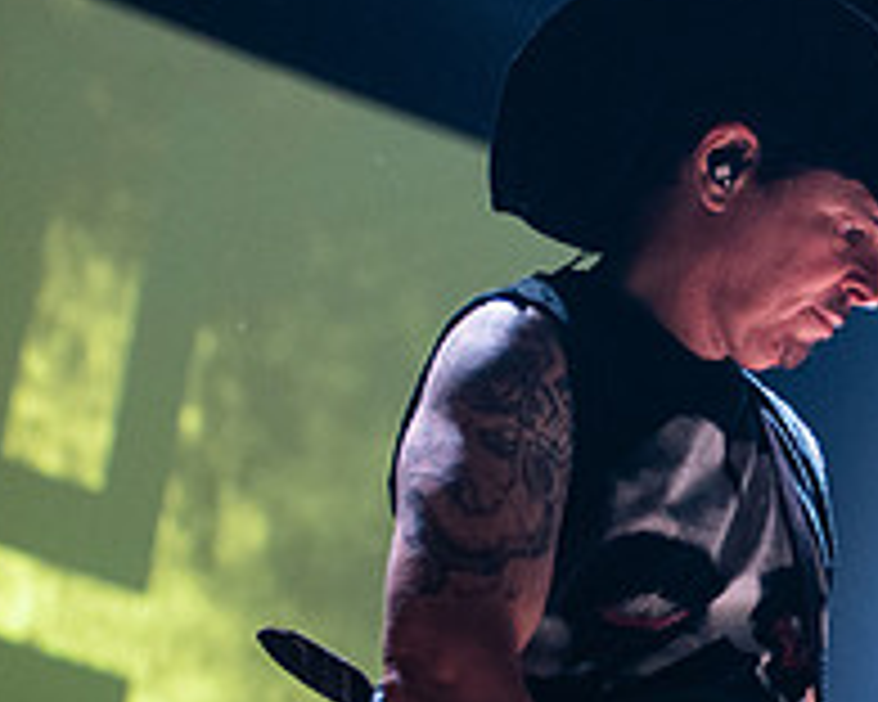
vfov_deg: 6.9
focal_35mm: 223
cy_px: 511
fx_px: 5795
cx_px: 986
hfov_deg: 8.6
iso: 3200
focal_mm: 80
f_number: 3.2
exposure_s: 1/100
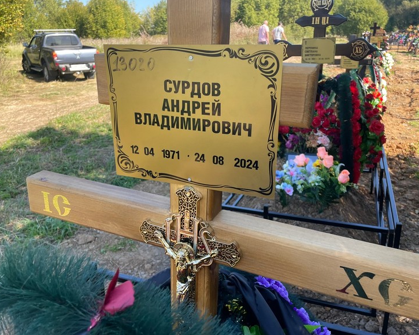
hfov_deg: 62.2
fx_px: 347
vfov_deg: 51.5
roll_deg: +0.9
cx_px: 205
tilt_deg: -20.6
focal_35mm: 28
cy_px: 162
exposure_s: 1/425
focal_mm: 4.2
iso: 32
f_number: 1.6
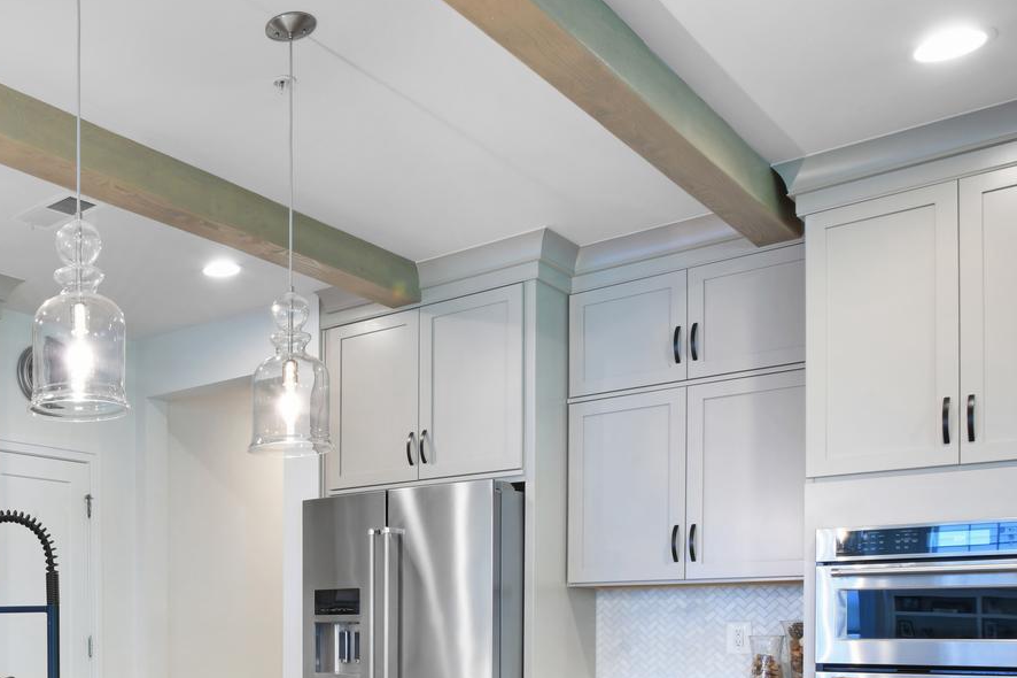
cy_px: 666
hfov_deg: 45.4
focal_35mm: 37
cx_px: 44
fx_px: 1045
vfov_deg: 33.1
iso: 100
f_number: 16
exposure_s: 6
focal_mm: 16
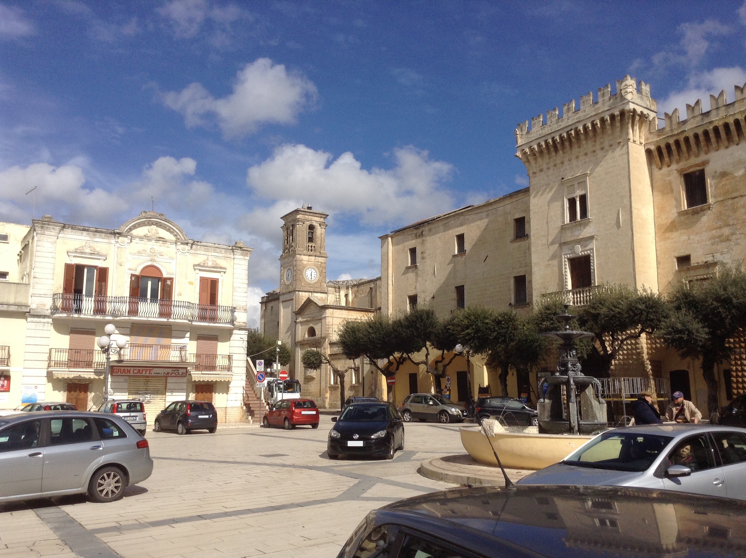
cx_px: 373
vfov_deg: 42.8
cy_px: 279
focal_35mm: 33
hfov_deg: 55.4
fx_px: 710
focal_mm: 3.3
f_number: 2.4
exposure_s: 1/2320
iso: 25
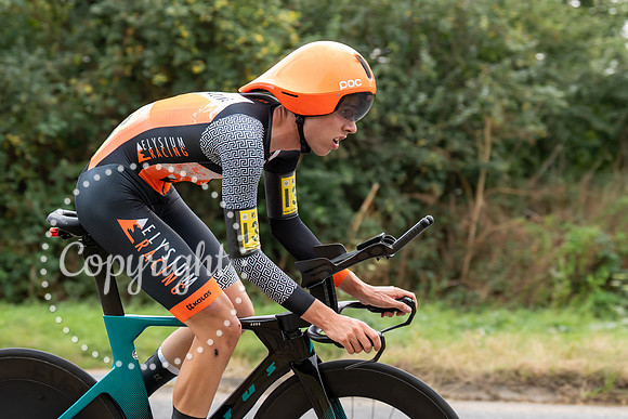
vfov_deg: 11.6
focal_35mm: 118
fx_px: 2056
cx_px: 193
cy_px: 169
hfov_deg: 17.3
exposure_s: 1/1000
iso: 800
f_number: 4
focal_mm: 80
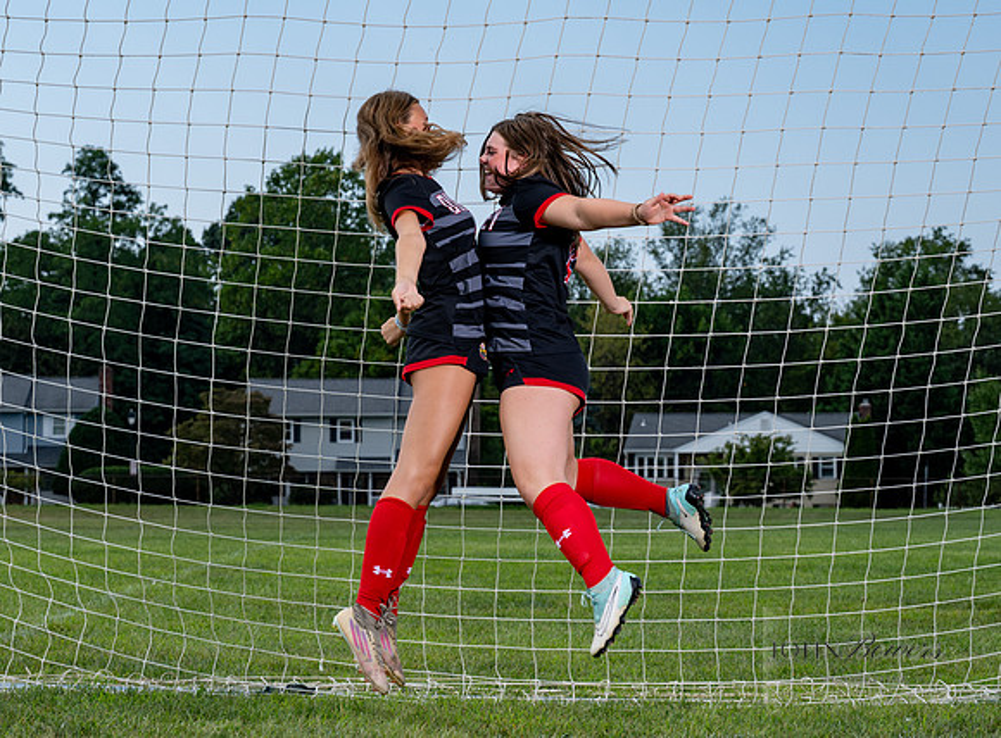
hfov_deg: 19.8
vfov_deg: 14.7
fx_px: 2856
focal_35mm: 99
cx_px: 387
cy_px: 264
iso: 160
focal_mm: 70
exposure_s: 1/400
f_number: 6.3
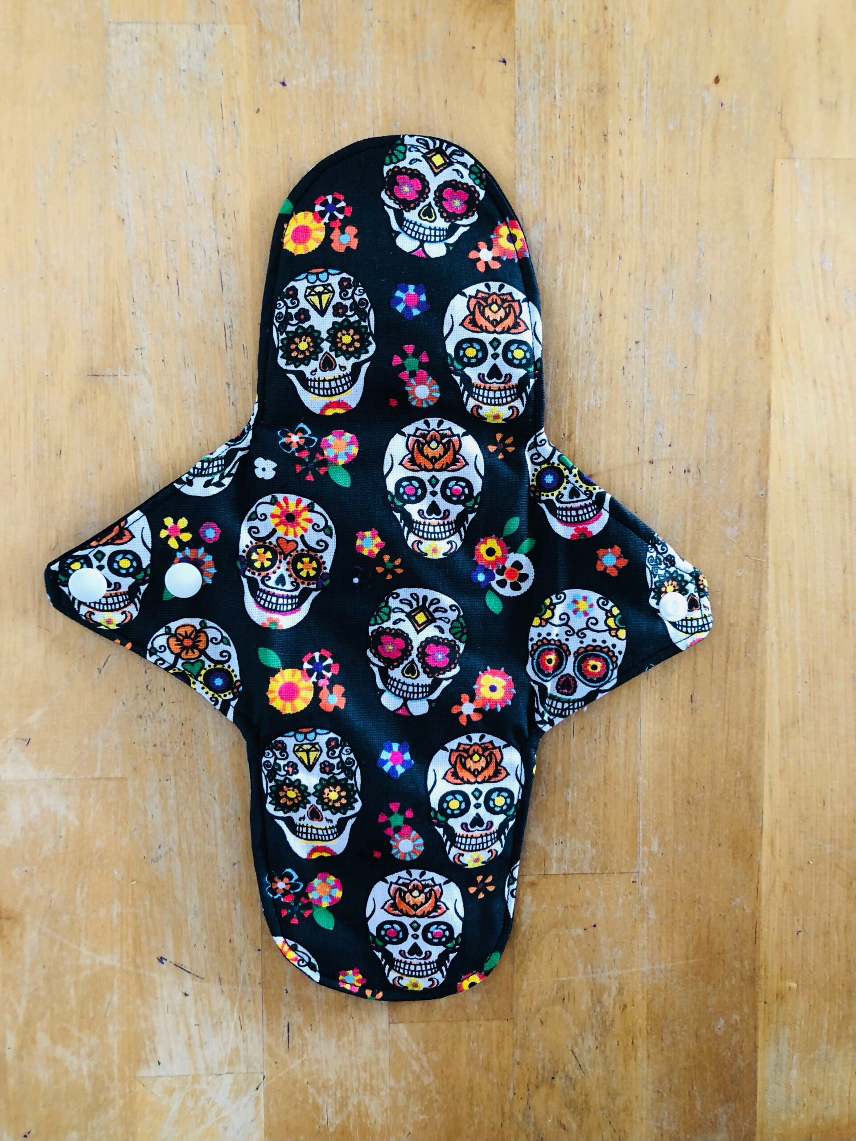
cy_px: 570
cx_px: 428
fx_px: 923
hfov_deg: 49.7
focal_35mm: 28
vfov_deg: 63.4
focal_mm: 3.99
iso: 40
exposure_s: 1/20
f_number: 1.8
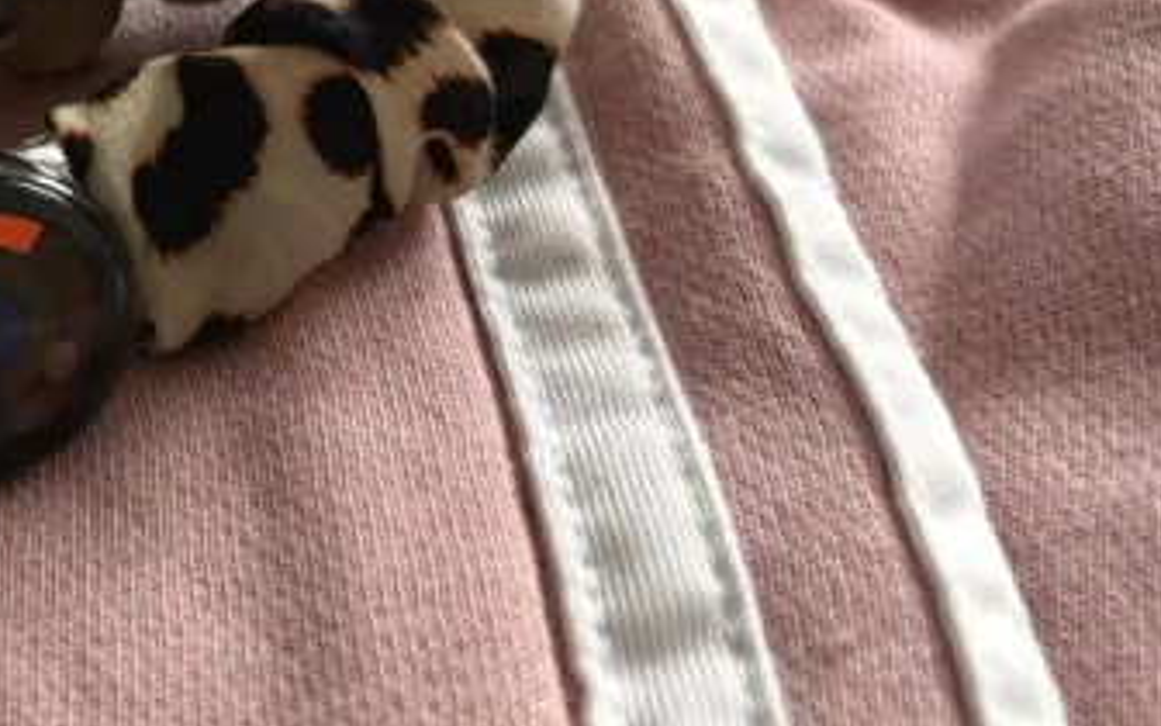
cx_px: -149
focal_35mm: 63
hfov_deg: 29.0
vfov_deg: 20.5
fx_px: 1993
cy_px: 176
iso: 100
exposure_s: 1/121
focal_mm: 5.96
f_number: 1.6
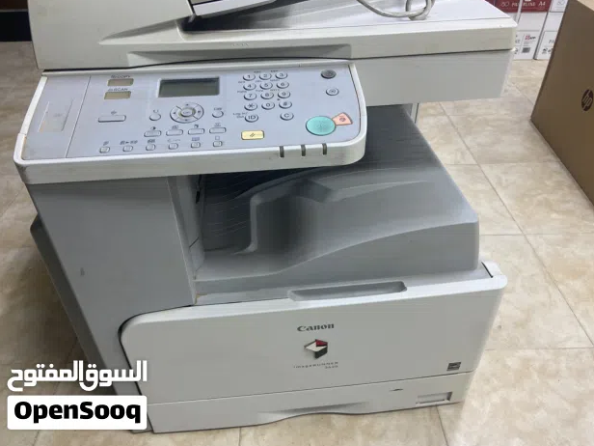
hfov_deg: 65.3
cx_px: 292
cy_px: 221
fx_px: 463
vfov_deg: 51.4
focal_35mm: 27
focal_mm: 4.25
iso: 100
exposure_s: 1/100
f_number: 1.8
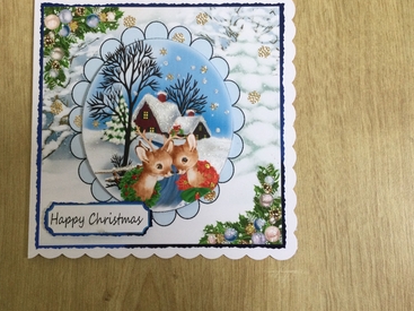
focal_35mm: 38
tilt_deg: -87.2
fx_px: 454
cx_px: 171
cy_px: 145
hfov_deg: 48.8
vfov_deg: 37.7
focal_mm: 3.3
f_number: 2.4
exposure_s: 1/33
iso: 64
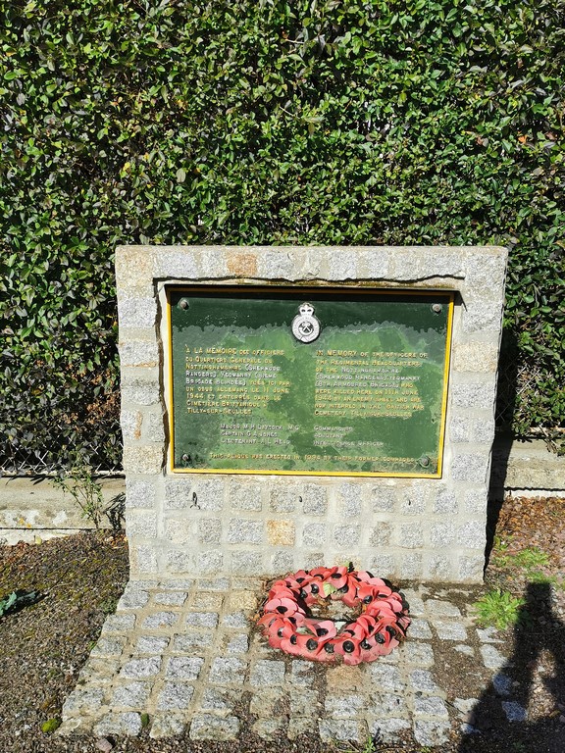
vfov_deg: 56.8
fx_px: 696
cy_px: 376
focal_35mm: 32
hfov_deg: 44.2
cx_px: 282
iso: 50
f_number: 1.8
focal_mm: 5.58
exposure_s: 1/2681
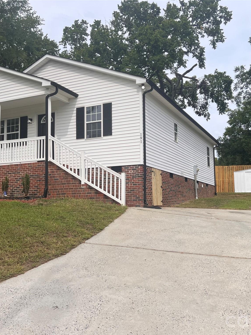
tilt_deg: +8.3
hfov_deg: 40.7
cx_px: 133
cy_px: 169
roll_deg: +0.1
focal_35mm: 35
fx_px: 338
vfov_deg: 52.6
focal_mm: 5.7
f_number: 1.5
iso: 50
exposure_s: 1/3968
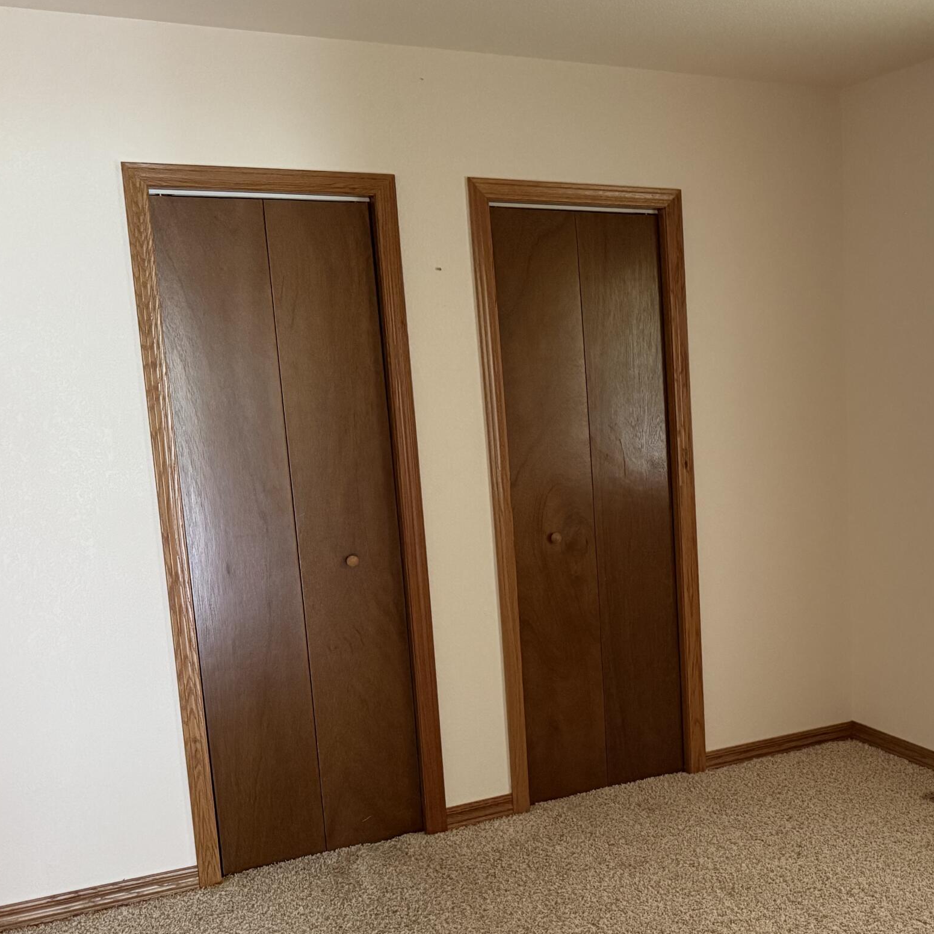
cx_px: 780
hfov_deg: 38.9
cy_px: 558
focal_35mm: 41
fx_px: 1252
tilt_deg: -8.6
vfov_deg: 40.7
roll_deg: +2.2
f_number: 1.78
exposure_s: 1/57
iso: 800
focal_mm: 6.76
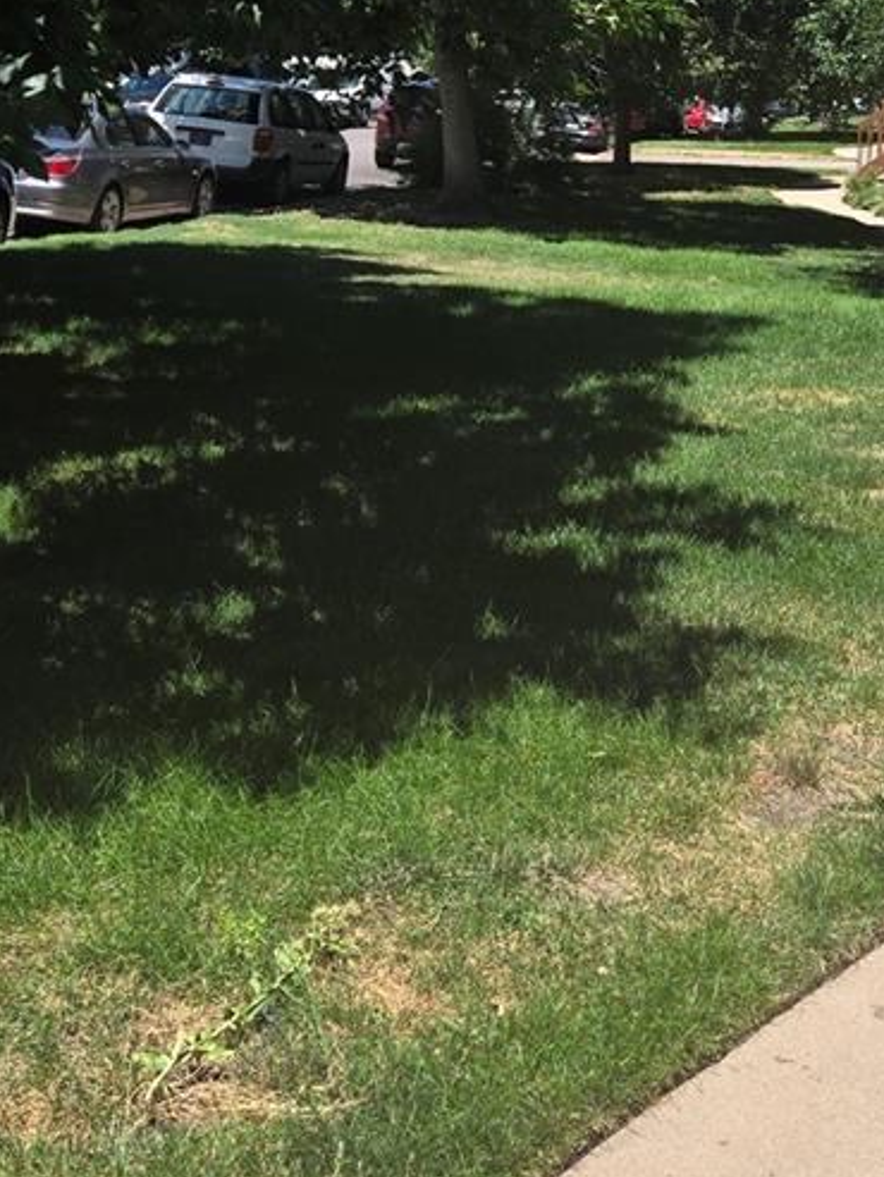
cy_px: 260
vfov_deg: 33.5
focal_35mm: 56
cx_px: 631
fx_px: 1906
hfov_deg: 25.9
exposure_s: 1/1176
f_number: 1.8
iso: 25
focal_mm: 5.4
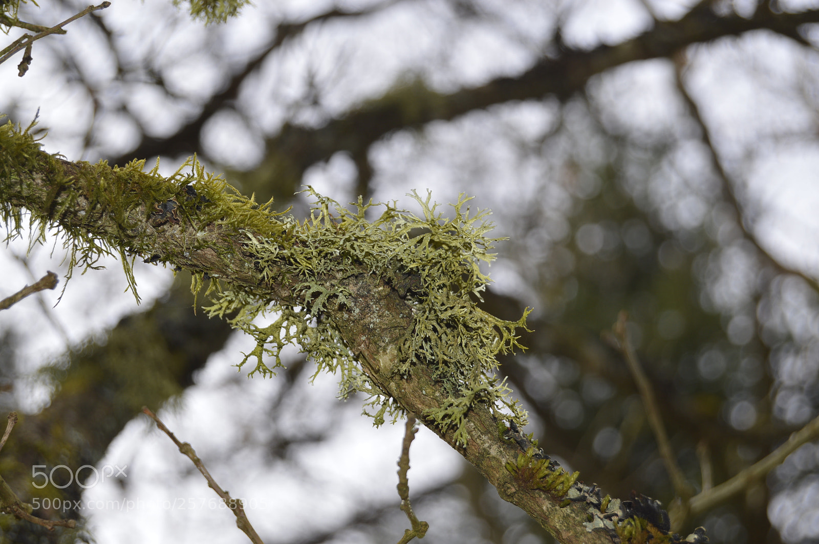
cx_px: 410
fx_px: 1875
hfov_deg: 24.6
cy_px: 272
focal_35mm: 82
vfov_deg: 16.5
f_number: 5.6
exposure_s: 1/200
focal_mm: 55
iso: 100
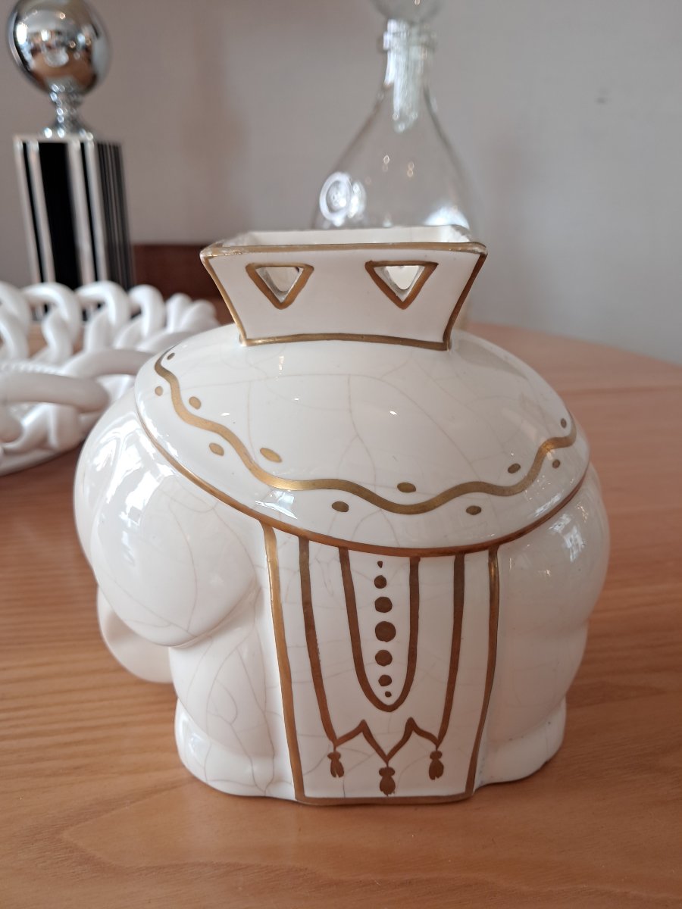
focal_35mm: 27
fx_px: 709
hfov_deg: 51.4
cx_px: 341
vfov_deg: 65.3
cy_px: 454
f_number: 1.8
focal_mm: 4
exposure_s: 1/50
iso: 80
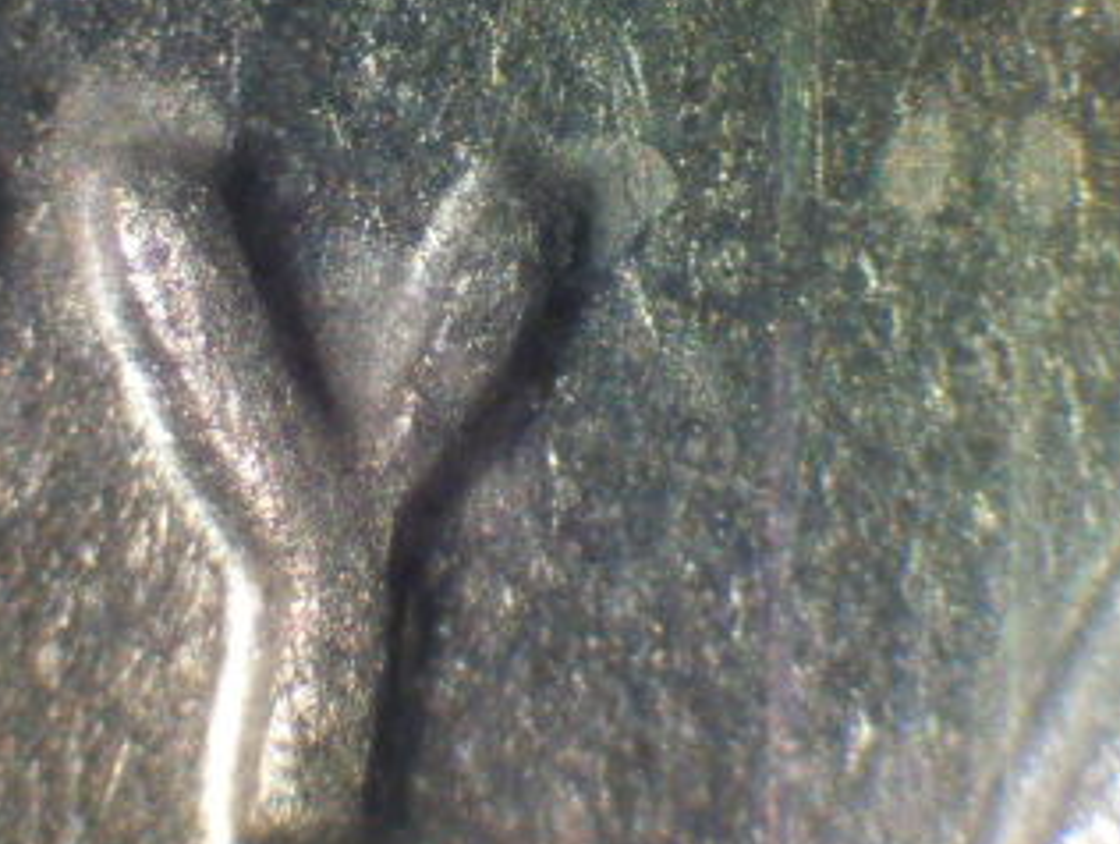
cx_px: 369
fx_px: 5347
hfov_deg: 11.9
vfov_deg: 9.0
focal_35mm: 165
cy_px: 553
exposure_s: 1/10
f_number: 4.3
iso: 160
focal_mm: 14.3
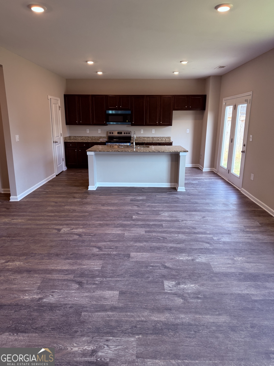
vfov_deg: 71.6
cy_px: 183
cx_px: 137
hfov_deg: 56.8
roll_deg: -1.5
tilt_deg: -9.4
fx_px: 253
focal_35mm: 24
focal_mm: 6.76
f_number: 1.78
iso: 125
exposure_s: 1/121
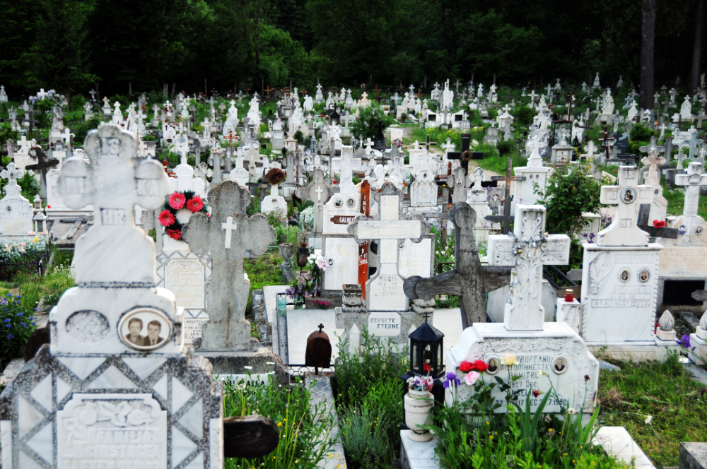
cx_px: 354
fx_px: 1118
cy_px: 234
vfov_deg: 23.7
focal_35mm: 57
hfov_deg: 35.1
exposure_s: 1/250
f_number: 4.2
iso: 320
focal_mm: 38
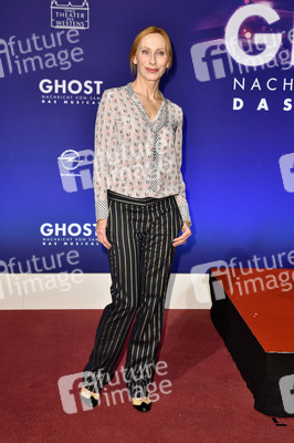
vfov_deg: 41.1
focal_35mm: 48
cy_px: 222
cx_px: 147
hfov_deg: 28.0
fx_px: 589
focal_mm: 48
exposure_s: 1/200
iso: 800
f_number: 6.3
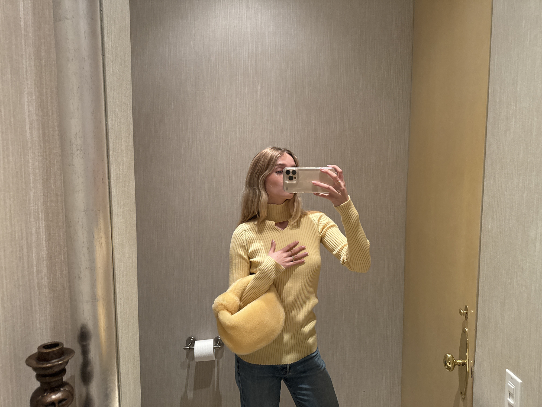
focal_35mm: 24
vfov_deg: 56.8
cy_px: 204
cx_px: 271
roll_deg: -0.2
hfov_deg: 71.6
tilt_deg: -6.0
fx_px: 376
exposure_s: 1/60
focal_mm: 6.76
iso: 320
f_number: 1.78
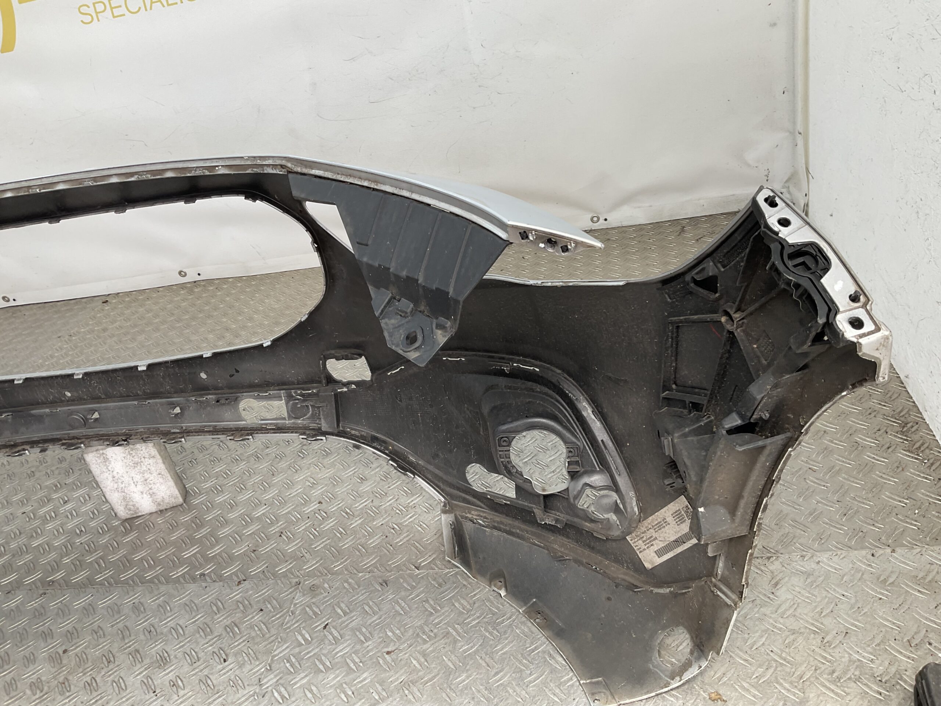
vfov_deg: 48.2
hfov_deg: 61.7
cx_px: 470
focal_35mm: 29
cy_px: 353
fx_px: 788
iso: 16
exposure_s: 1/113
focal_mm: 3
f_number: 1.8
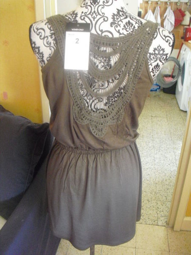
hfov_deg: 39.7
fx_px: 265
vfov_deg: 51.4
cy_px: 128
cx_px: 96
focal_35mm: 36
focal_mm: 6.3
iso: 800
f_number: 3.1
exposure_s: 1/15
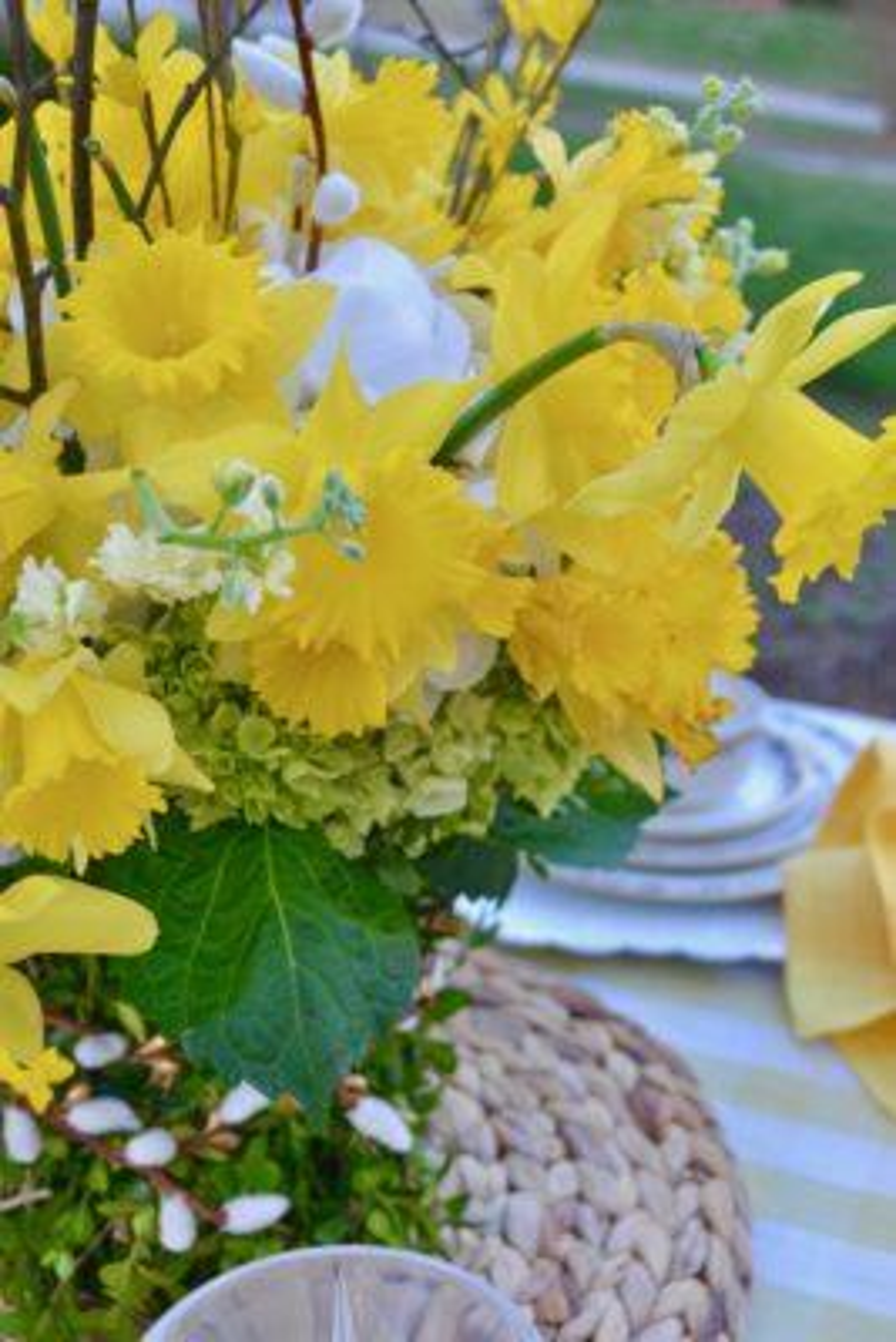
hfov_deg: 30.9
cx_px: 448
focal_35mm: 44
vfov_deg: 44.9
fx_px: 1622
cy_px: 671
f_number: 5.6
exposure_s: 1/125
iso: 400
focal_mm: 29
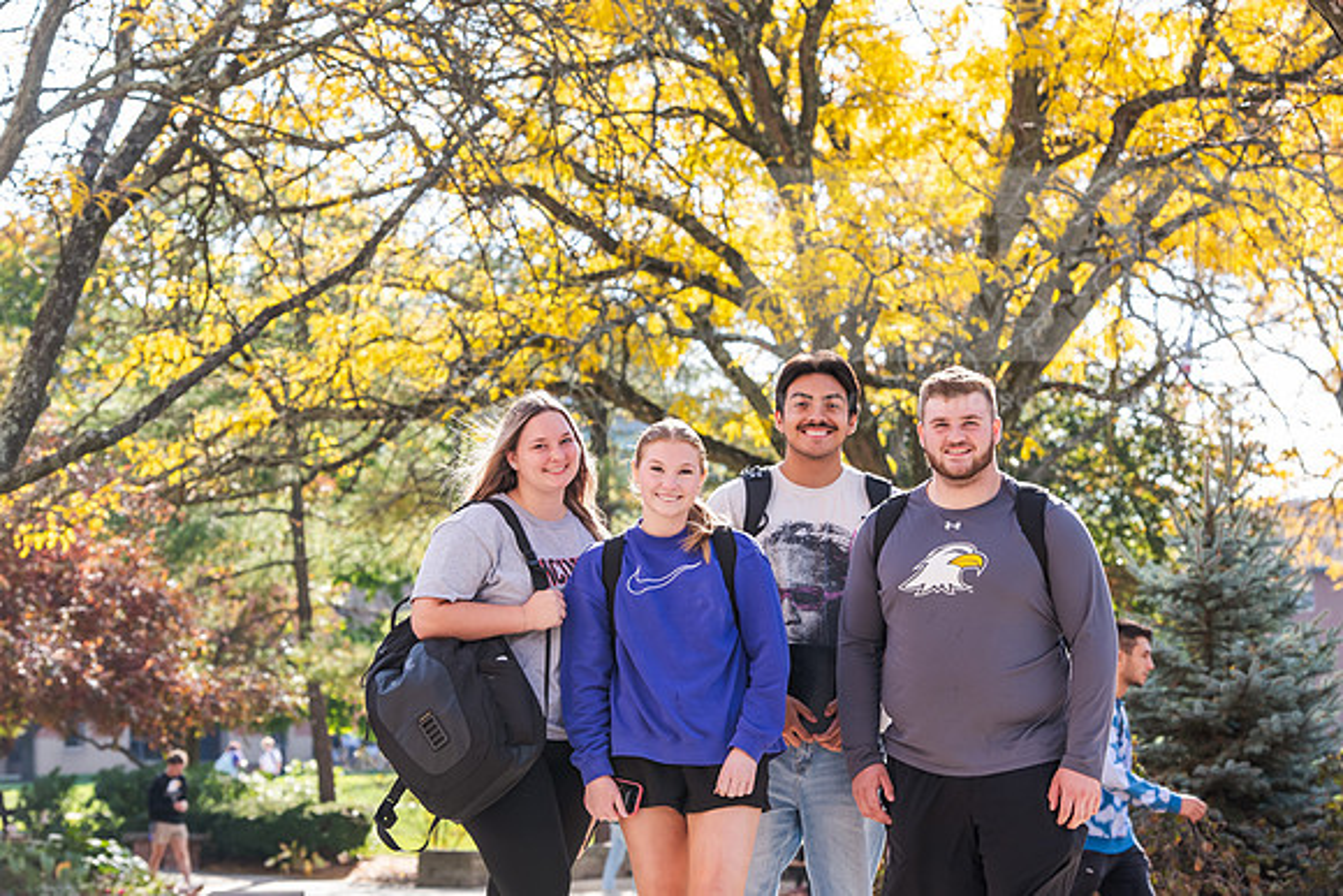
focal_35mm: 112
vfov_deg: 12.2
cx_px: 672
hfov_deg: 18.3
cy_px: 448
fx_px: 4179
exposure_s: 1/200
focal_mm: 112
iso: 400
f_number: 7.1
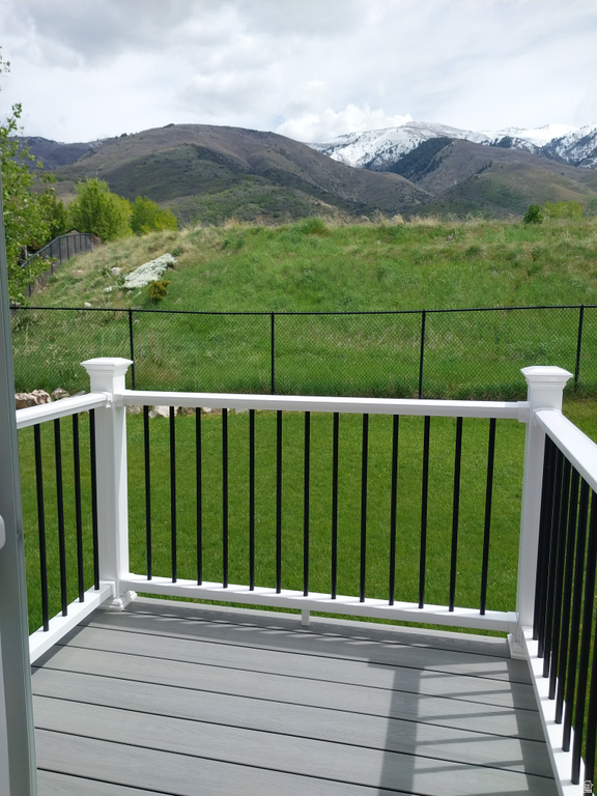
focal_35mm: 26
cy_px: 398
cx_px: 298
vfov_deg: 67.3
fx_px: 598
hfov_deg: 53.1
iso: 20
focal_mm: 4
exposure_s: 1/787
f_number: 1.8
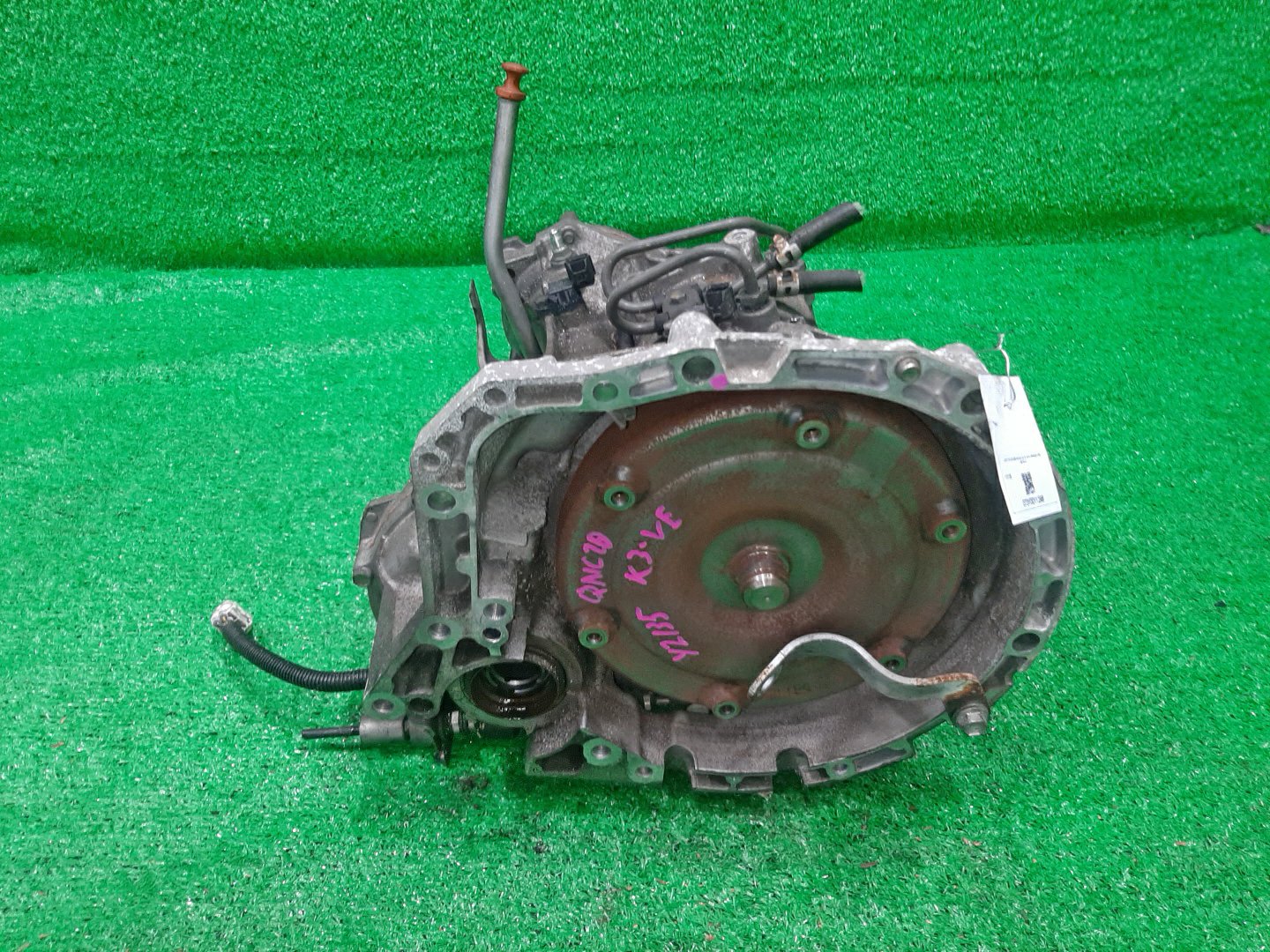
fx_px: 954
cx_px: 635
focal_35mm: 26
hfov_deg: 67.3
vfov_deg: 53.1
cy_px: 476
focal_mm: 3.93
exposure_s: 1/50
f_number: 1.7
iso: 151
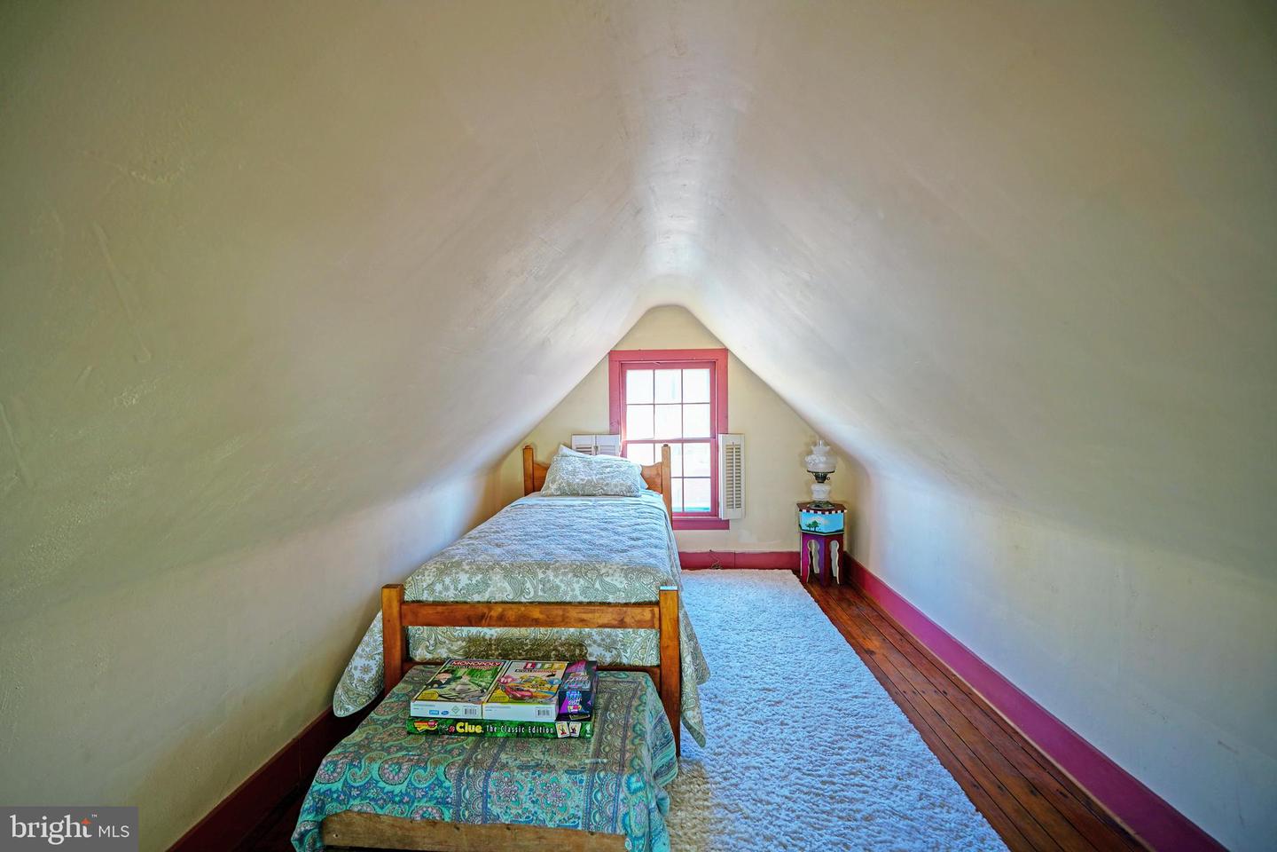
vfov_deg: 77.3
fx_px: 532
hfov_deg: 100.4
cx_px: 638
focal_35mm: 15
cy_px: 426
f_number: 2.8
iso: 160
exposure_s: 1/30
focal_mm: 10
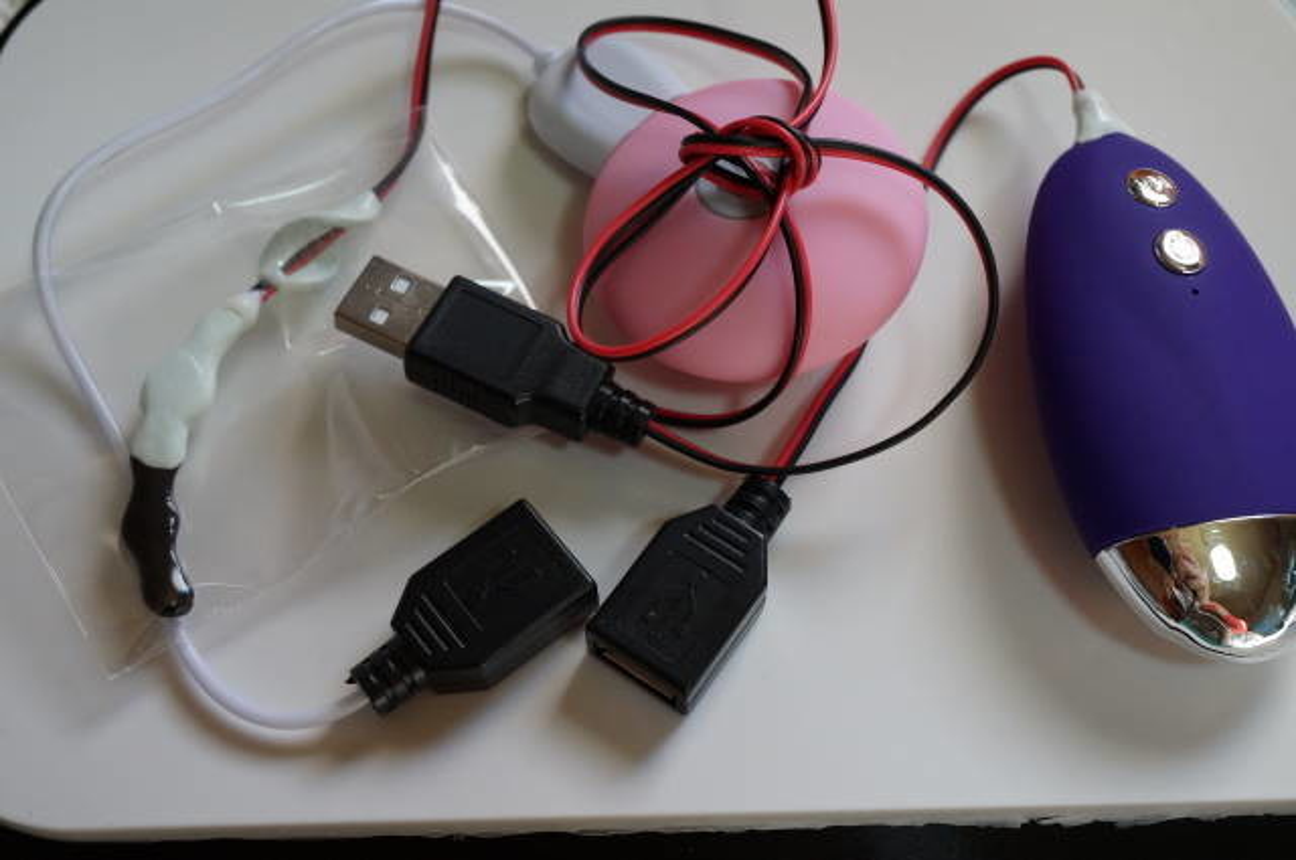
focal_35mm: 45
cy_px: 430
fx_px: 1618
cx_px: 648
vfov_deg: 29.8
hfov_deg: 43.7
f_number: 6.3
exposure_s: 1/160
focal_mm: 30
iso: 1600
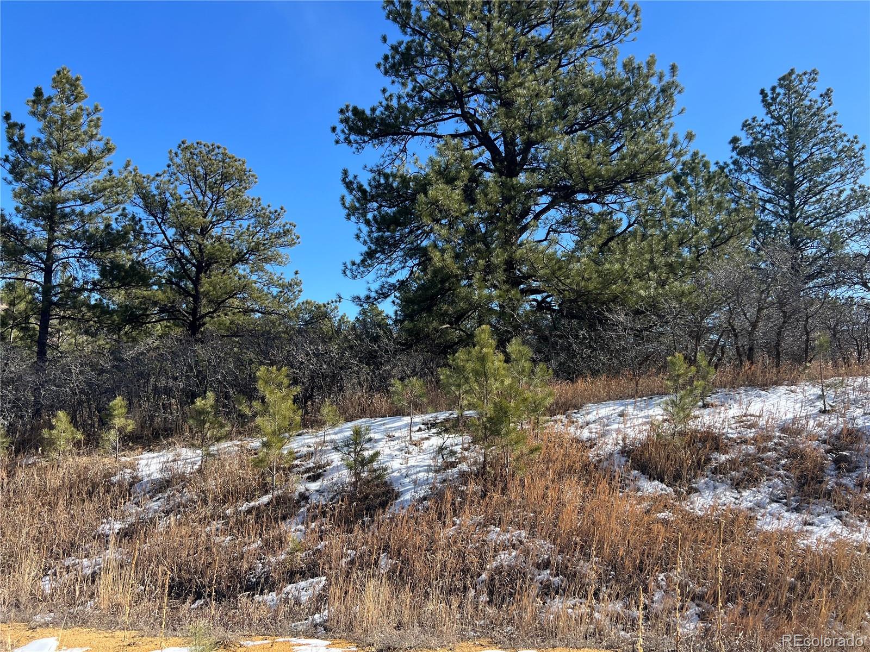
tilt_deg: +6.0
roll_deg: -1.1
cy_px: 326
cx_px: 435
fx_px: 653
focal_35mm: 26
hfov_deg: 67.3
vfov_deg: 53.1
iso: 50
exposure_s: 1/2045
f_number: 1.5
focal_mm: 5.7
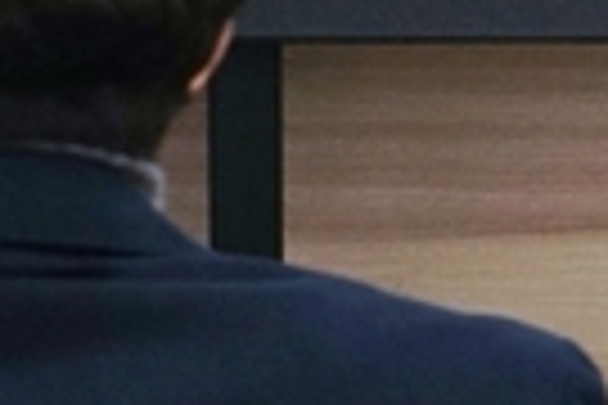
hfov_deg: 3.9
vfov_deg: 2.6
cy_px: -938
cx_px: 1121
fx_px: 8765
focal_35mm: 519
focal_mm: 70
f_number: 5.6
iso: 320
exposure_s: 1/100
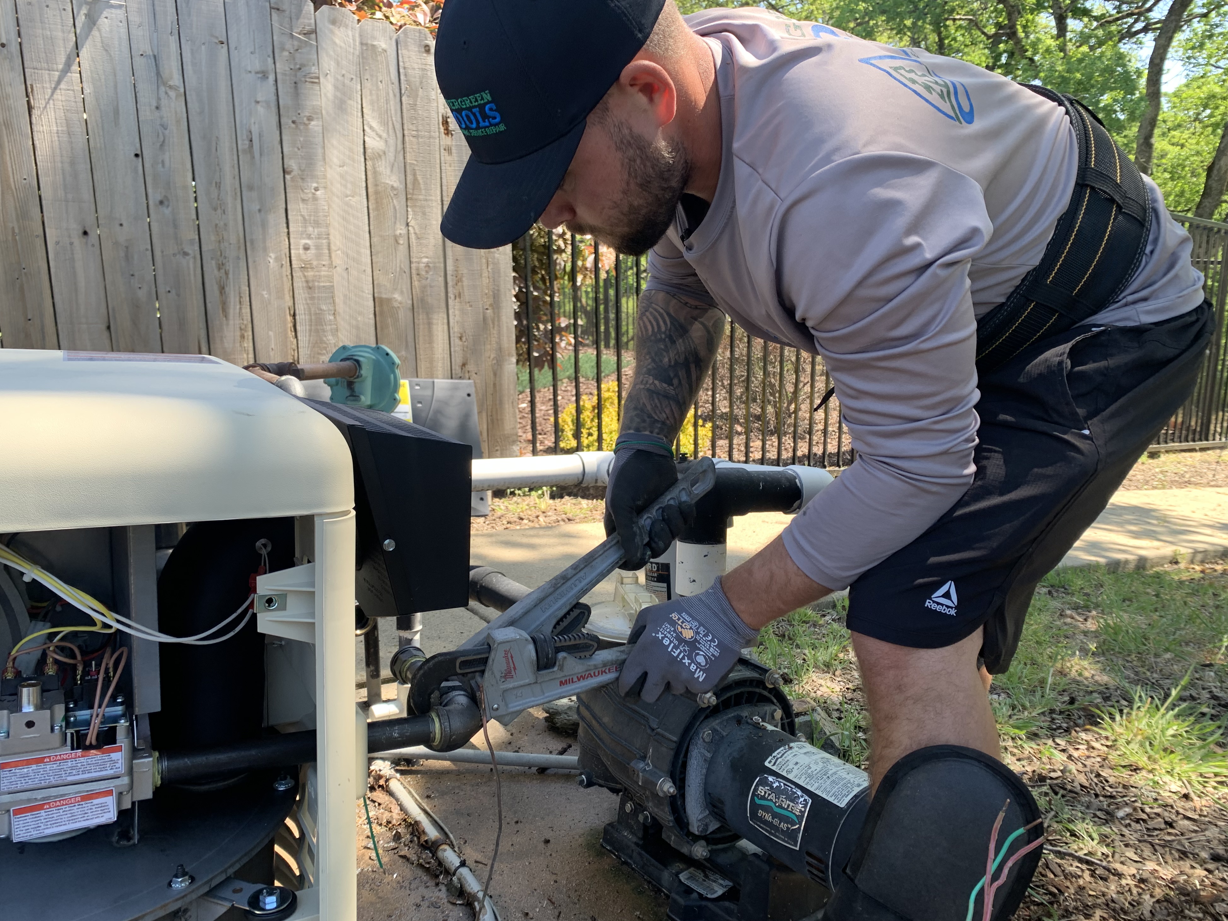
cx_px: 617
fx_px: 958
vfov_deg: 51.3
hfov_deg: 65.3
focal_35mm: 27
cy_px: 476
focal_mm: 4.25
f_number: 1.8
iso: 25
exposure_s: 1/216
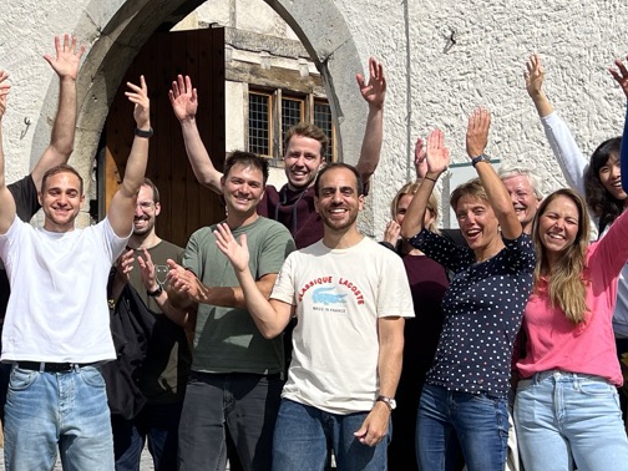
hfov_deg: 29.0
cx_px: 176
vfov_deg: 22.3
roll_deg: -0.5
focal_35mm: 66
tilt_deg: +10.1
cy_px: 222
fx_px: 1197
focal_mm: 5.7
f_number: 1.5
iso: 50
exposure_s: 1/8696
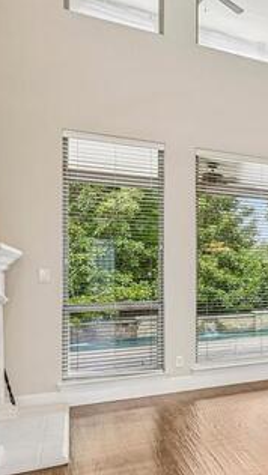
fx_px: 468
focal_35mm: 37
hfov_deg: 22.0
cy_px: 268
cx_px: 465
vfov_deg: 53.8
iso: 400
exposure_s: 1/25
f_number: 8
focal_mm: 17.5
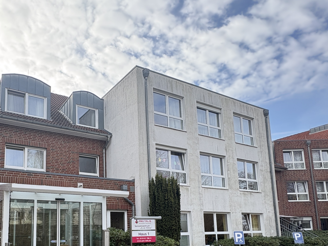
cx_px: 89
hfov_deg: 62.2
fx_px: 256
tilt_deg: +8.5
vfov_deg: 48.6
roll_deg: -0.3
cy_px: 195
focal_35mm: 27
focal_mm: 2.22
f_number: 2.2
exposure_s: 1/440
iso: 40
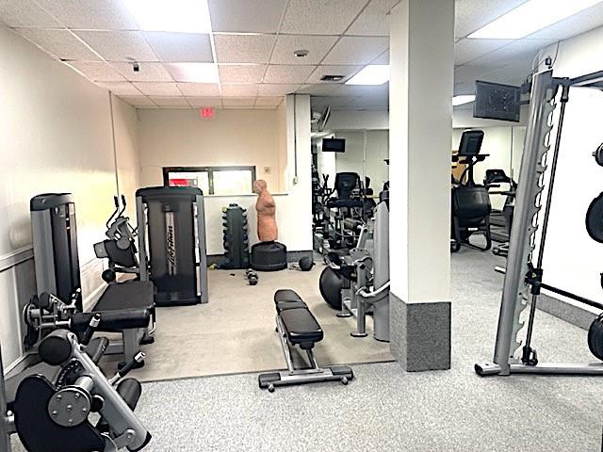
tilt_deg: -6.7
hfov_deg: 67.3
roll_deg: +0.6
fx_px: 453
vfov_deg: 53.1
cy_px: 226
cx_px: 302
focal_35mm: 26
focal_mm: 4.2
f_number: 1.6
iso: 125
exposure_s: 1/120
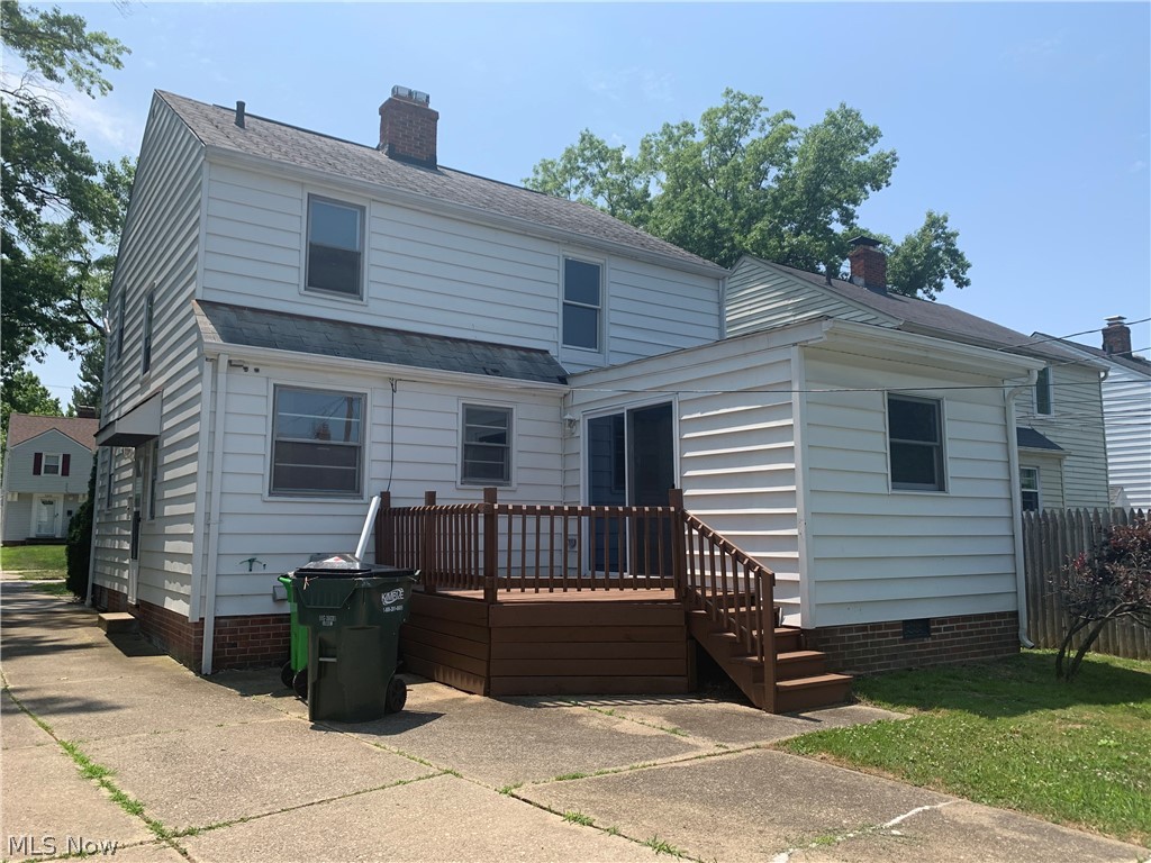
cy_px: 432
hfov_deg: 67.3
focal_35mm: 26
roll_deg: -1.0
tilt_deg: +7.7
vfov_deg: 53.1
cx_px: 576
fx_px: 865
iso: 25
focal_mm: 4.25
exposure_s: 1/2114
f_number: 1.8
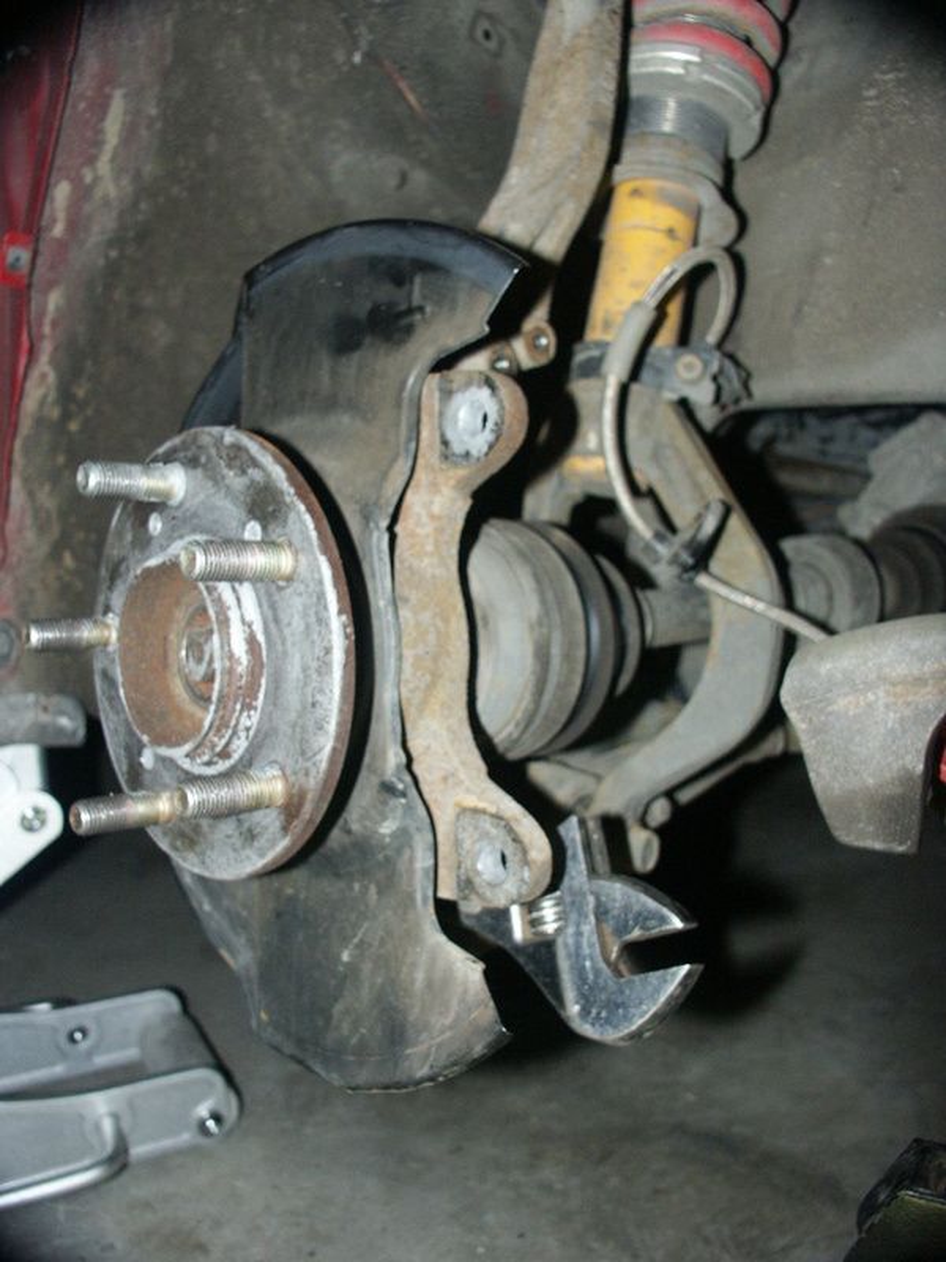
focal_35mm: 33
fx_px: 1202
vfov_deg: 55.4
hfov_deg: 42.9
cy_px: 631
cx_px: 473
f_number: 2.8
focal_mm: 8.57
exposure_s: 1/45
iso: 200
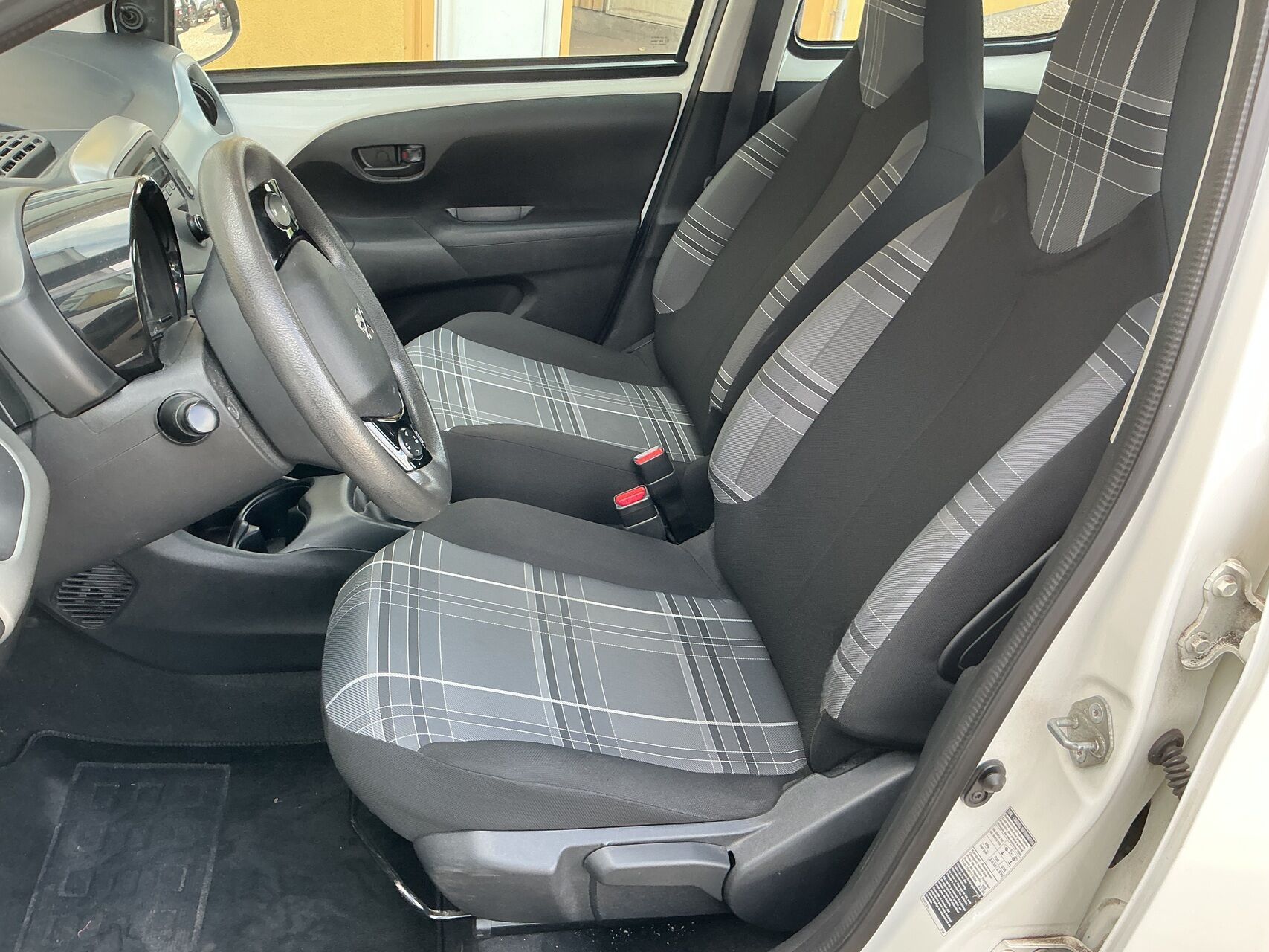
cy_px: 476
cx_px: 634
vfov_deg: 48.2
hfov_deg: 61.7
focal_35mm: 29
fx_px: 1063
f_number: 1.8
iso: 64
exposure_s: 1/120
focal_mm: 3
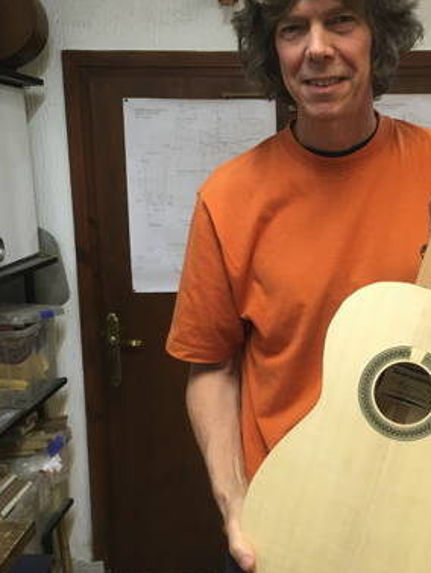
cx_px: 329
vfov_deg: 41.2
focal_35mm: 46
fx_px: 763
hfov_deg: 30.9
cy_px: 296
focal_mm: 4.15
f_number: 2.2
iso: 125
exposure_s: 1/33
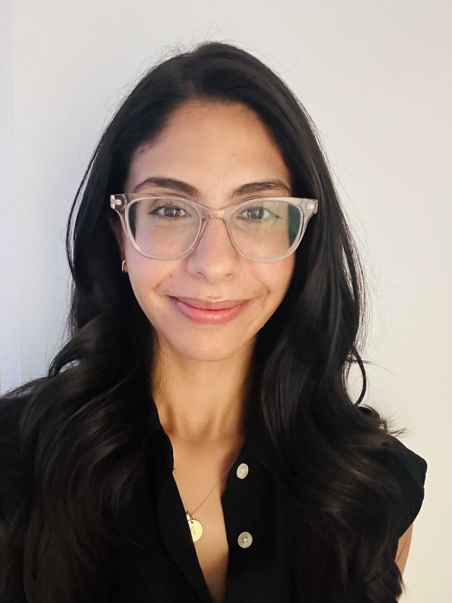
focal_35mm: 30
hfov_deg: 46.8
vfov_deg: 60.0
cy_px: 302
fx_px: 522
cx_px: 226
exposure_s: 1/30
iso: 500
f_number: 1.9
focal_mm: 2.69
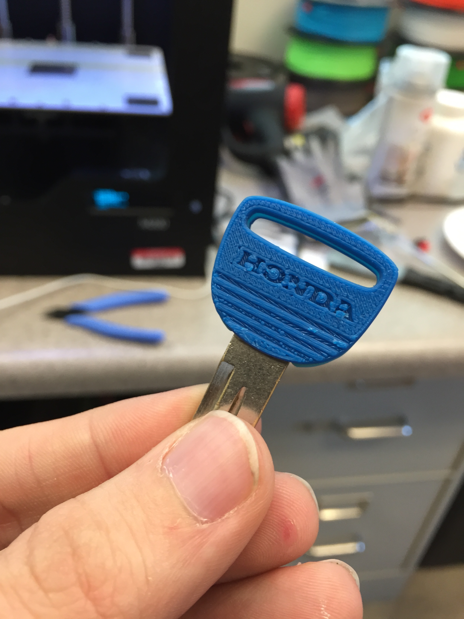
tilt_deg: -35.5
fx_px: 518
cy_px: 310
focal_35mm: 29
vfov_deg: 61.7
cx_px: 232
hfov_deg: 48.2
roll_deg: -6.8
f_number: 2.2
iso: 80
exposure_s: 1/30
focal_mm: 4.15
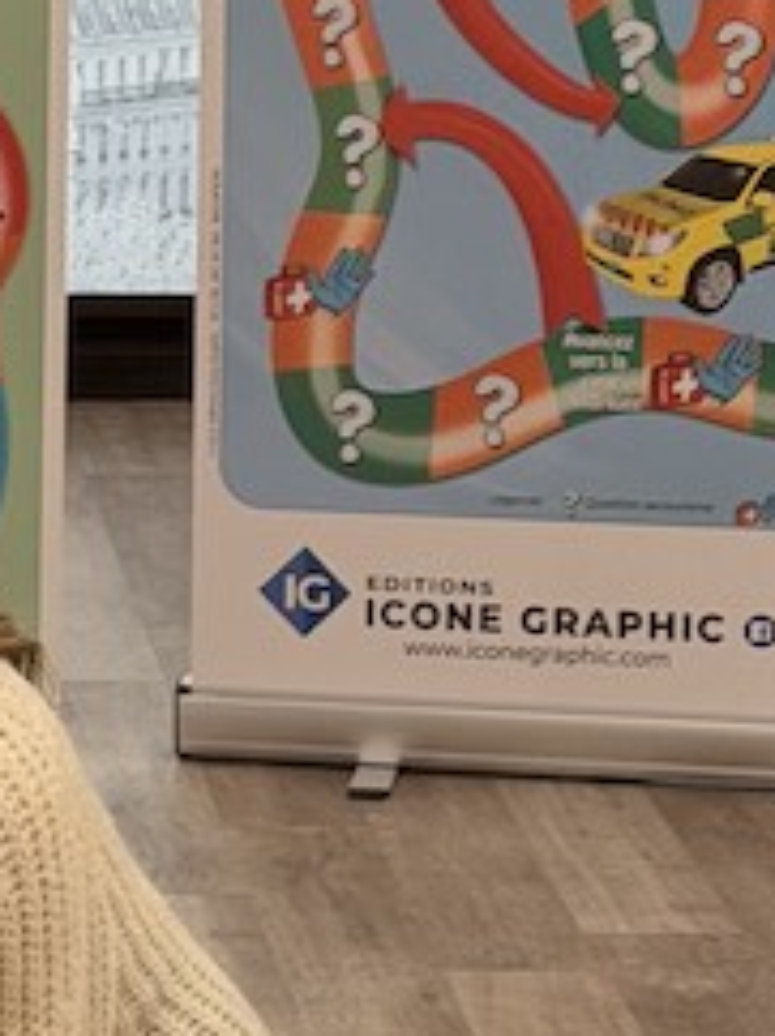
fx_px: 6340
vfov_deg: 9.3
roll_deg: -1.4
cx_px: -428
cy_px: 332
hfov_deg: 6.9
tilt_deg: -7.3
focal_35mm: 212
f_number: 1.78
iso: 50
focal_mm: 6.76
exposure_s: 1/100
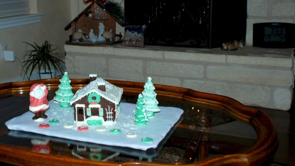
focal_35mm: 50
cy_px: 47
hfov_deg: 41.2
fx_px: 391
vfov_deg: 23.8
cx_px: 122
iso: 200
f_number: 4
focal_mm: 26
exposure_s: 1/60
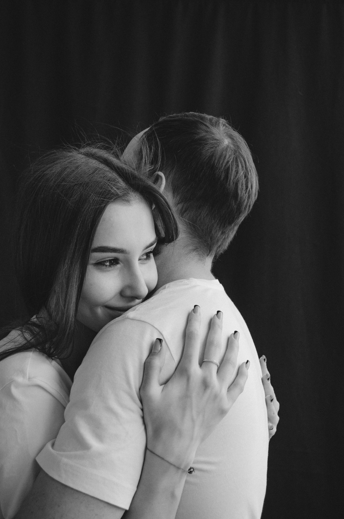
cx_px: 172
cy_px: 260
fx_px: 691
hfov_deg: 28.0
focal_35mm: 48
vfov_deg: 41.2
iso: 500
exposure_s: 1/320
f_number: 5
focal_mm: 32
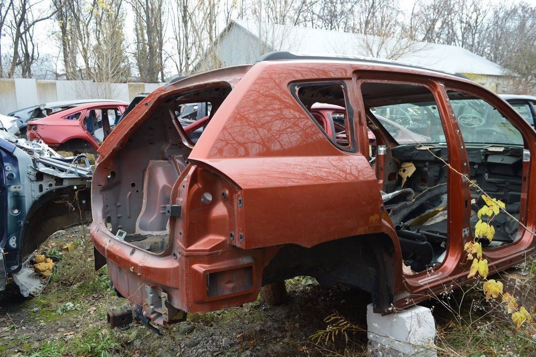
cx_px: 268
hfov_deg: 62.0
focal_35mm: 30
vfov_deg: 43.5
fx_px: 446
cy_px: 178
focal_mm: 20
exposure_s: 1/125
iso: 360
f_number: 5.6
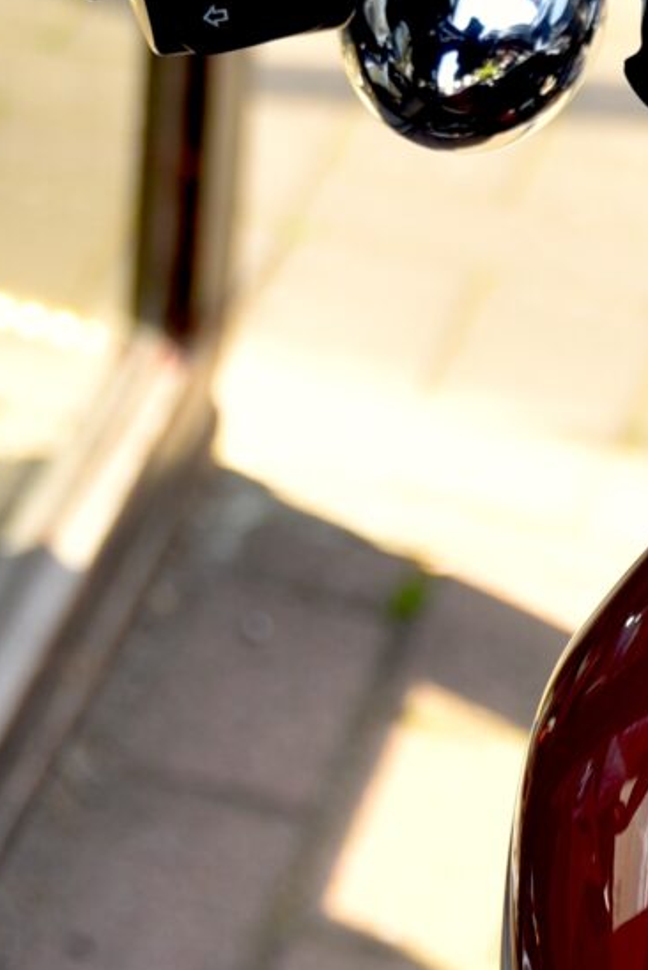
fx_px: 5797
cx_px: 1405
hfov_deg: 6.2
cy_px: 1545
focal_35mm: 215
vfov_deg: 9.3
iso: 100
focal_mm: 46
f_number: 4
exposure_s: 1/60
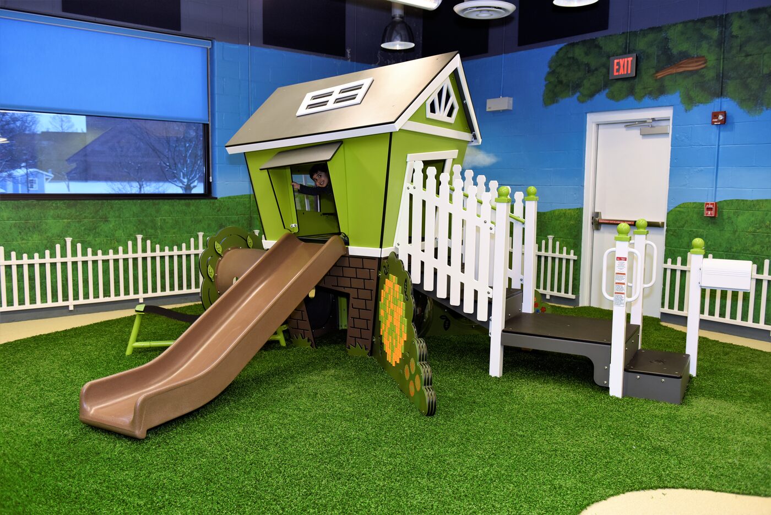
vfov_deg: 41.1
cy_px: 258
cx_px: 386
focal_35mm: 32
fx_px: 685
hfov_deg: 58.7
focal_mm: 32
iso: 640
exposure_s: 1/80
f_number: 4
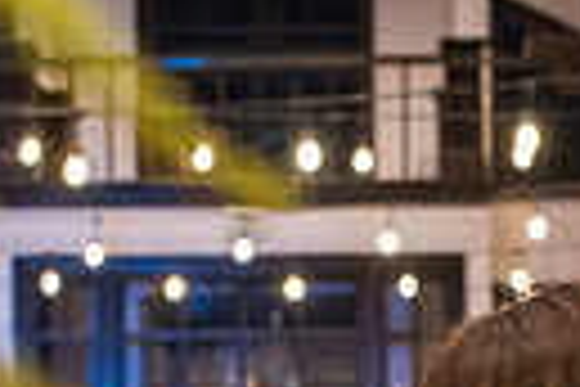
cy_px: 495
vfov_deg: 9.7
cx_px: 508
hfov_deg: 14.6
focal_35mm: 139
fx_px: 2239
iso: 6400
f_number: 2.8
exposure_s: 1/200
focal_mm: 31
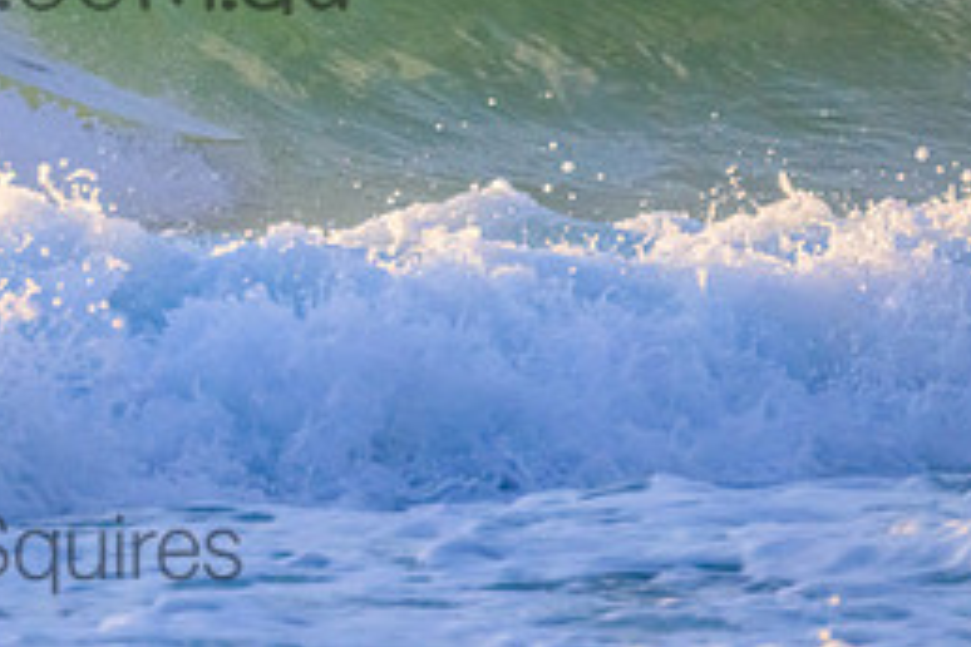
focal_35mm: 1798
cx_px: -49
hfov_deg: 1.1
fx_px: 48492
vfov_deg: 0.8
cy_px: -77
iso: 4000
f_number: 11
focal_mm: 800
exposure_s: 1/1250
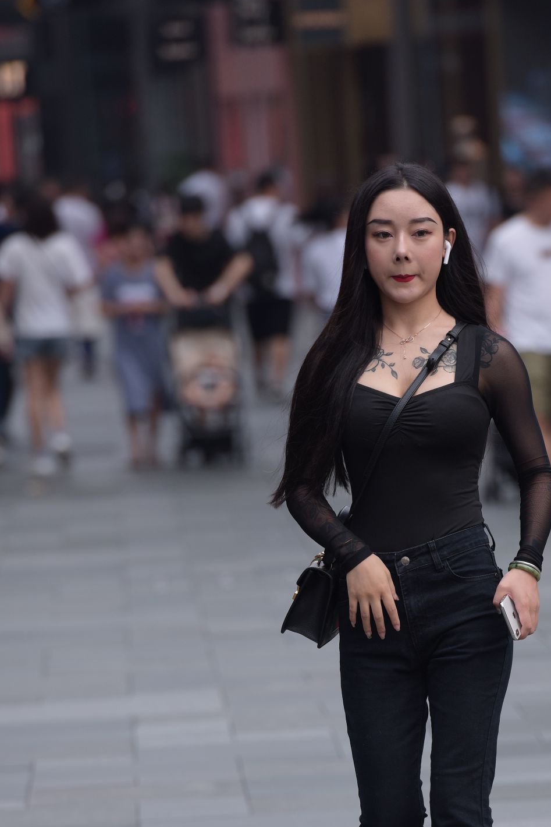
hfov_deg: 4.0
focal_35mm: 342
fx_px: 7849
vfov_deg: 6.0
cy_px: 648
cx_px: 415
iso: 280
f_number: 4
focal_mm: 200
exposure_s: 1/800
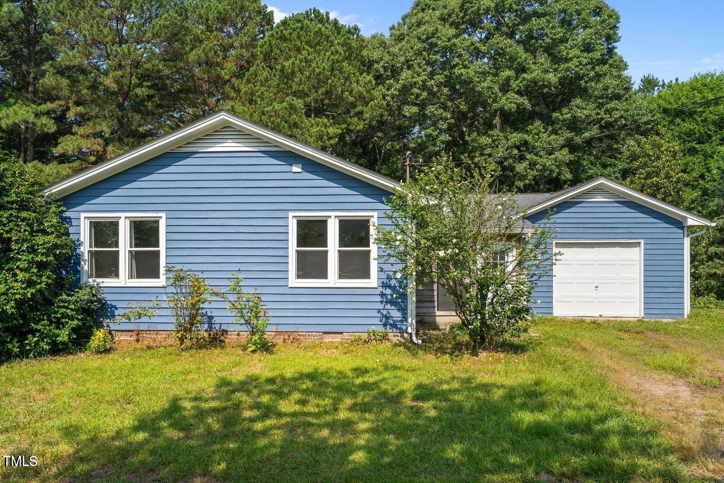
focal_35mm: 28
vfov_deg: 46.4
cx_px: 362
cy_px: 242
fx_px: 563
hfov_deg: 65.5
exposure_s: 1/1000
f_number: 8
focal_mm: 28
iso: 400
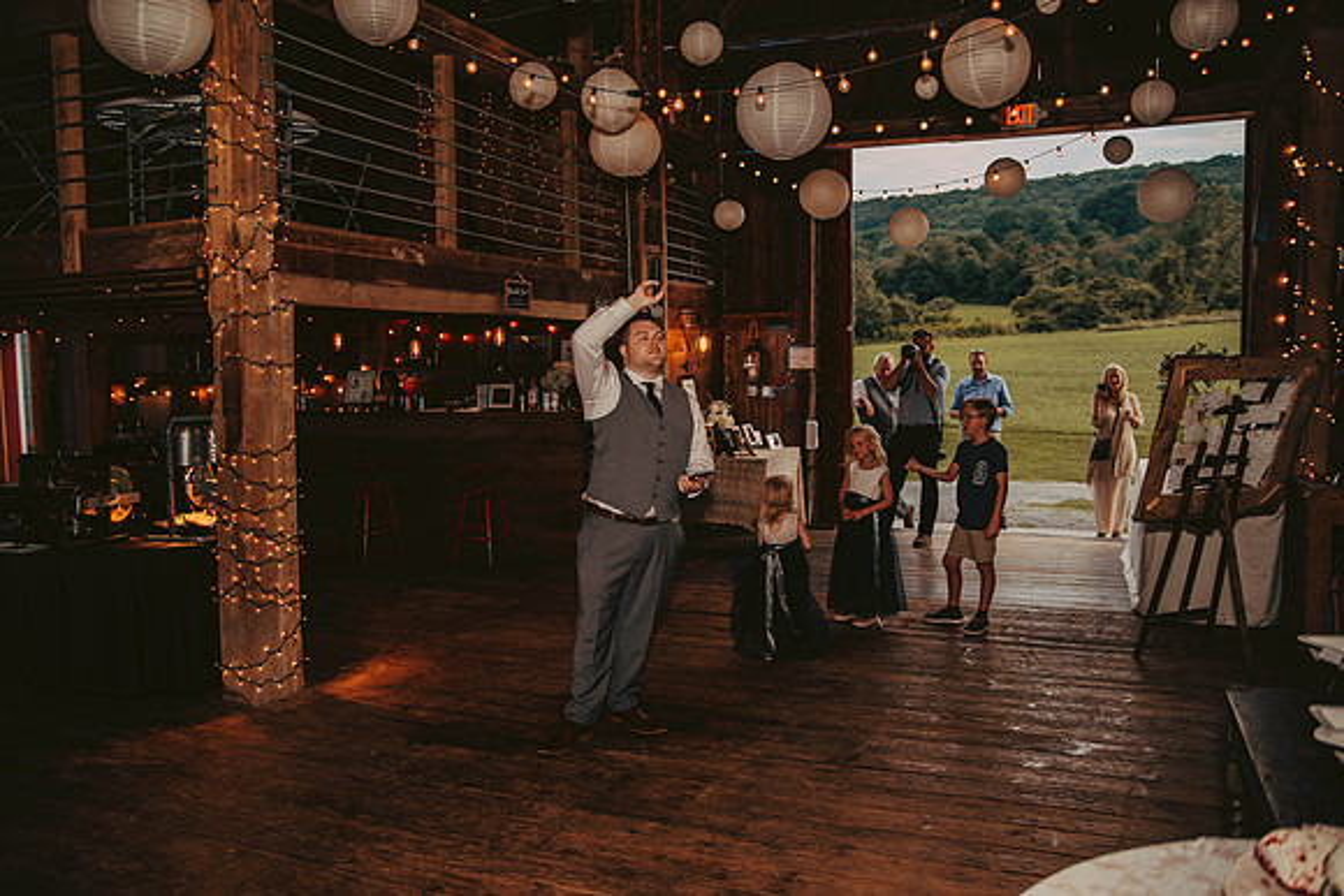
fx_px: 1046
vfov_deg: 46.4
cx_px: 672
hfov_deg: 65.5
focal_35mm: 28
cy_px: 448
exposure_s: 1/200
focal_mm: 28
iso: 800
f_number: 2.8
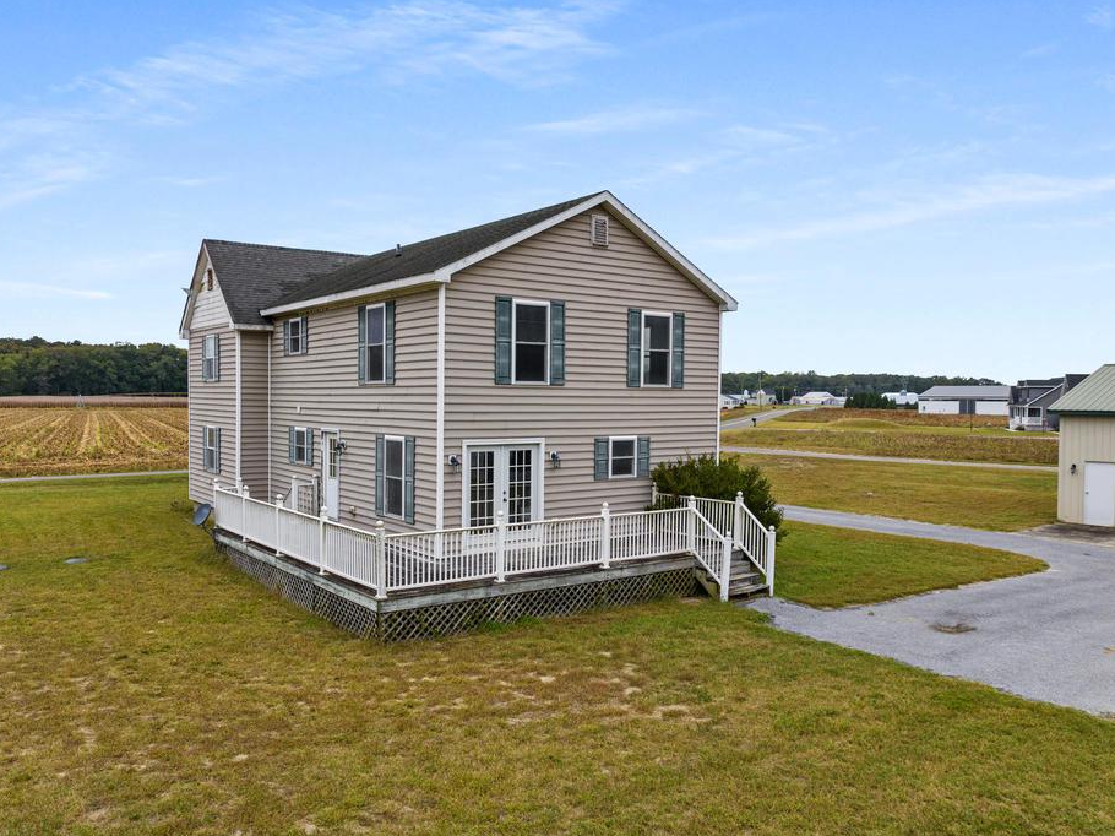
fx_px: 869
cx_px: 522
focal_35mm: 27
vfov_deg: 51.3
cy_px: 426
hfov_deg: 65.3
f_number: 2.8
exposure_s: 1/800
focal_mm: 12.29
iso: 110
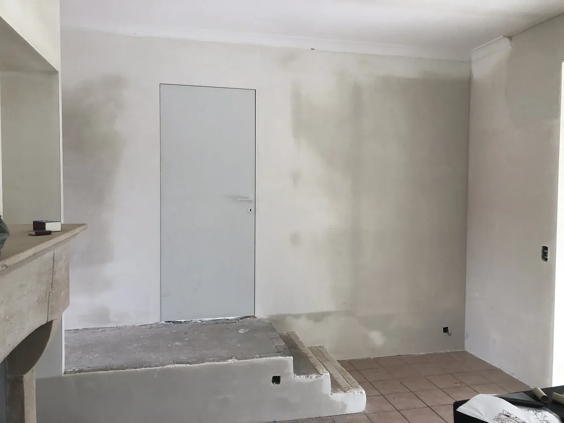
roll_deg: +0.0
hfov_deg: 63.4
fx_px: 456
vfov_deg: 49.7
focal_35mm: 28
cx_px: 282
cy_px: 212
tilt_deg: -3.8
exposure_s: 1/30
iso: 25
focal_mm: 3.99
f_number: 1.8
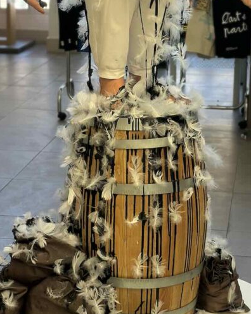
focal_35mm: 97
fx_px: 901
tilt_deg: -7.4
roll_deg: -1.4
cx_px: 119
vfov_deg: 19.6
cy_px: 84
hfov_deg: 15.9
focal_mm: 6.86
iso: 80
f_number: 1.78
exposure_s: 1/259
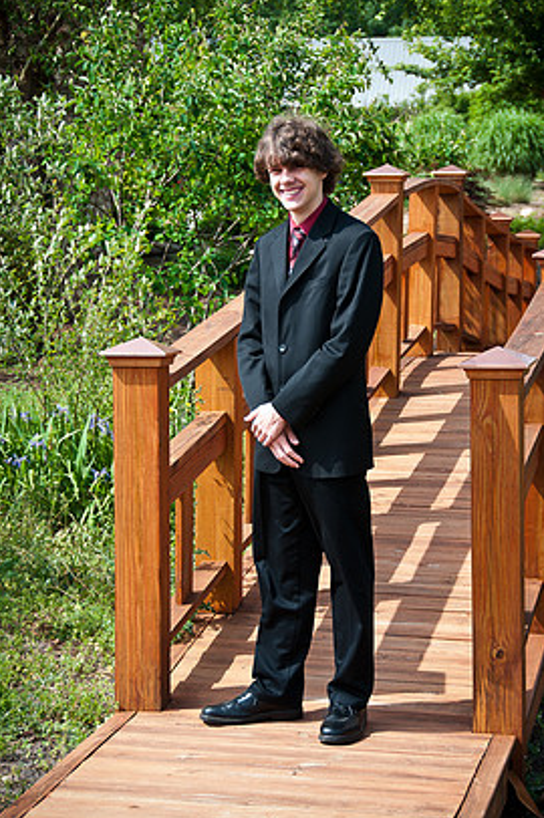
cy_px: 409
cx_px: 289
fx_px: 2111
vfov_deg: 21.9
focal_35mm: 93
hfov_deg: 14.7
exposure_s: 1/250
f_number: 4.8
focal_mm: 56
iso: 200
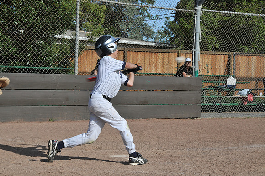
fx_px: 662
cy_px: 88
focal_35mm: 90
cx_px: 132
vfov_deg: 15.1
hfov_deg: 22.7
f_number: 11
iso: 200
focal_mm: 60
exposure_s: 1/250
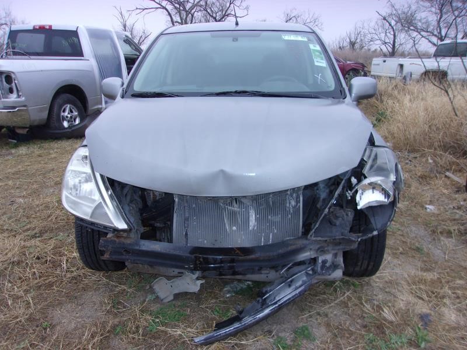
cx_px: 234
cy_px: 175
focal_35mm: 27
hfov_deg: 65.3
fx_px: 364
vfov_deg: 51.4
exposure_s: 1/250
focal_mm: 4.9
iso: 80
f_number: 3
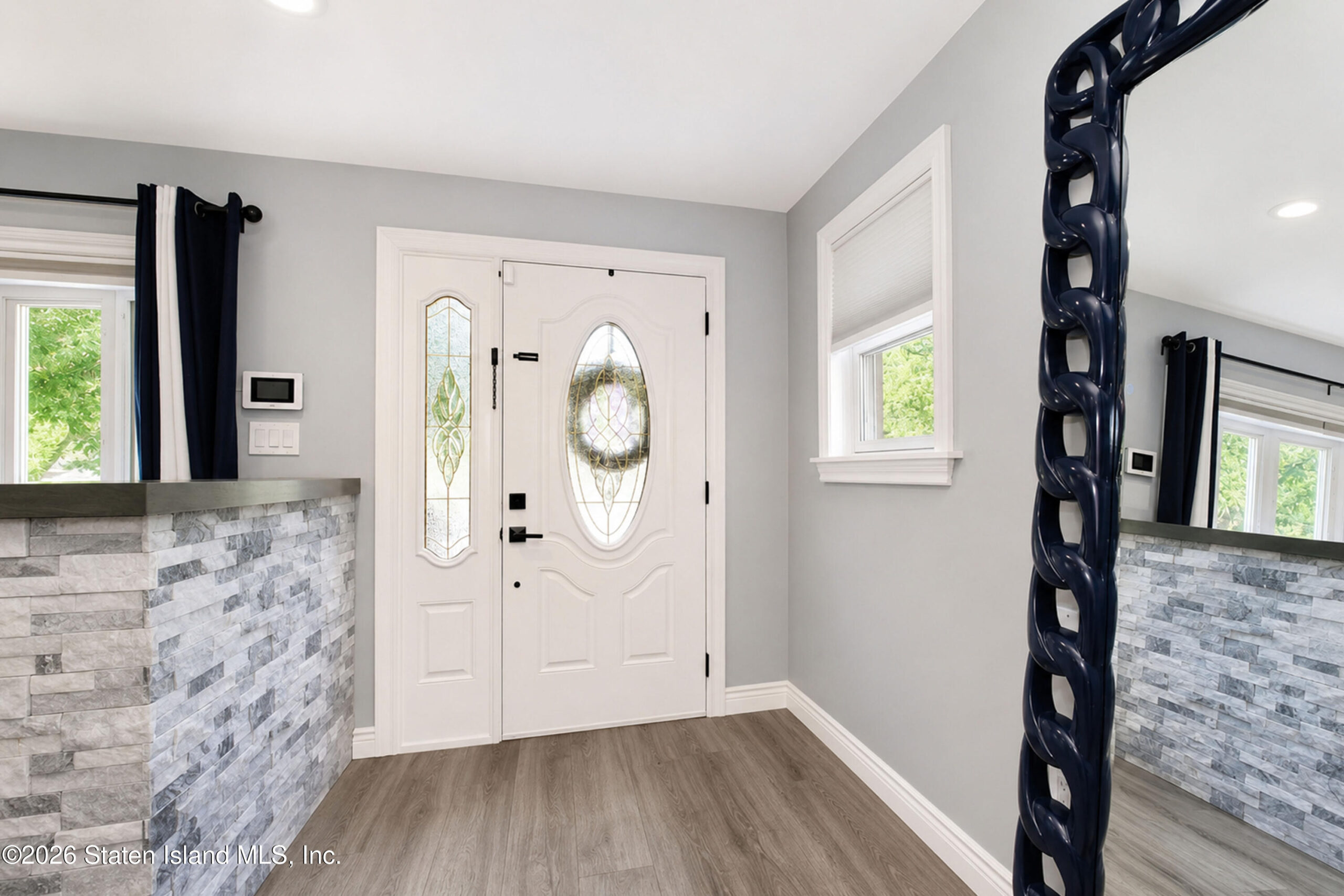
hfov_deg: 96.7
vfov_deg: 73.8
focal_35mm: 16
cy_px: 448
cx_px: 672
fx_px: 597
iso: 2000
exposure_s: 1/80
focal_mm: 10.4
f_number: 8
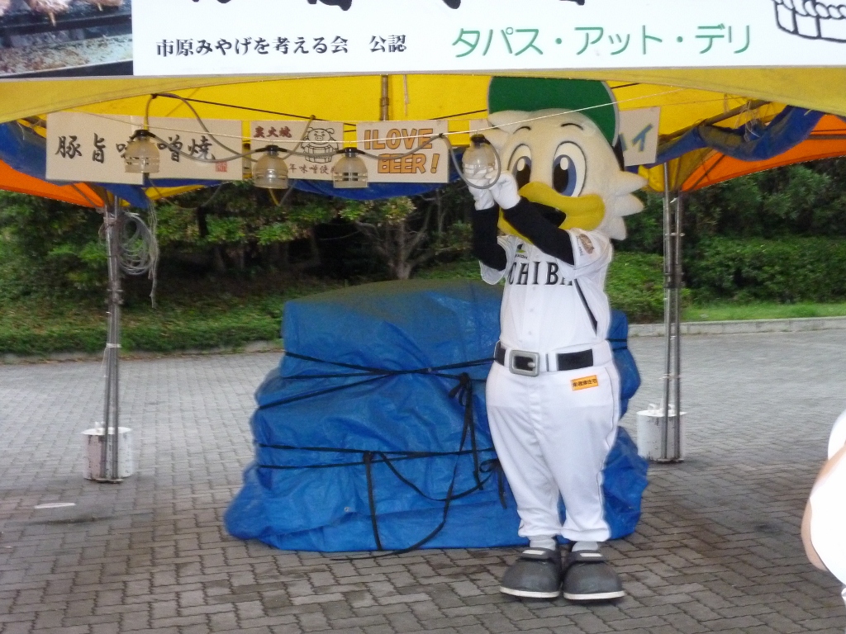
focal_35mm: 42
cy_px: 317
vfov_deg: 34.3
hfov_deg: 44.8
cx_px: 423
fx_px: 1026
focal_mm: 7.6
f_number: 4.1
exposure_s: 1/30
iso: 640
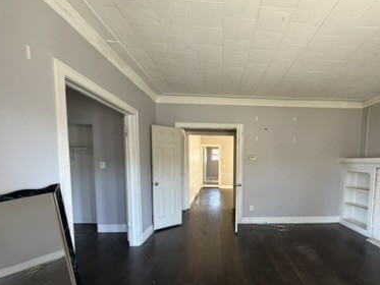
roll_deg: -0.1
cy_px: 177
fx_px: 198
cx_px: 233
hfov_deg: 86.3
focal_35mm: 18
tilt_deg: -3.7
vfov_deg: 70.5
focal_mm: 2.22
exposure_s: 1/117
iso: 320
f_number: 2.2
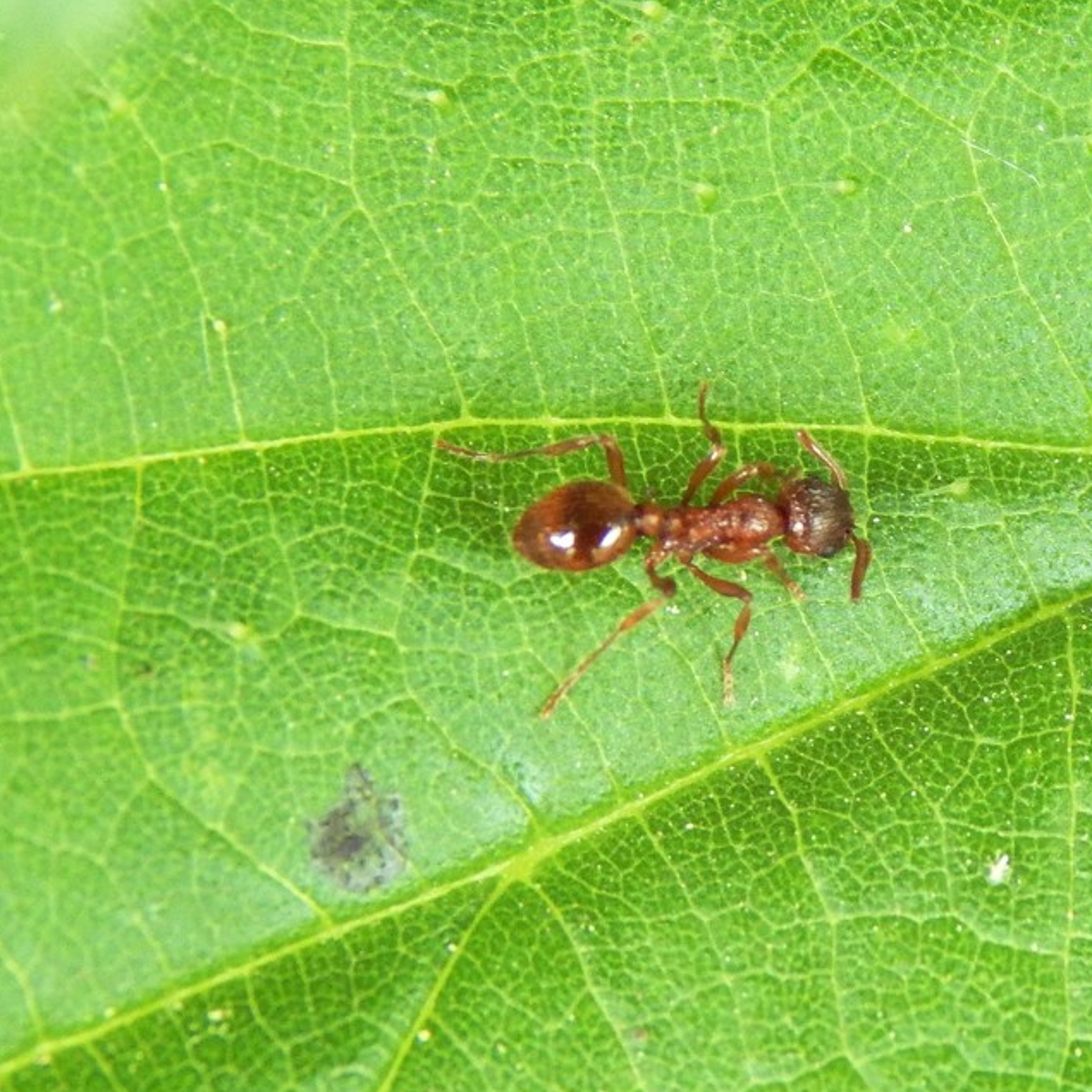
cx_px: 666
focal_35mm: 190
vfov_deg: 9.2
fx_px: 6781
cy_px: 549
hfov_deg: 9.2
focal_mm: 28.7
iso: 220
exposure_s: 1/30
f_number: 5.1
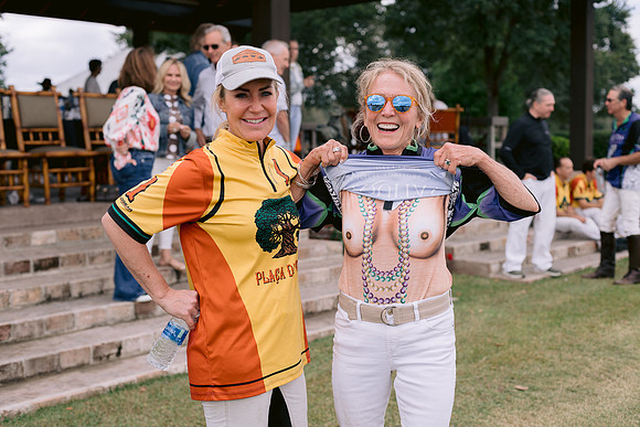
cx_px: 320
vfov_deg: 27.0
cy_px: 214
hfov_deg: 39.6
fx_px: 889
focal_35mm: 50
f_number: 4
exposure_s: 1/1600
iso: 200
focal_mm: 50
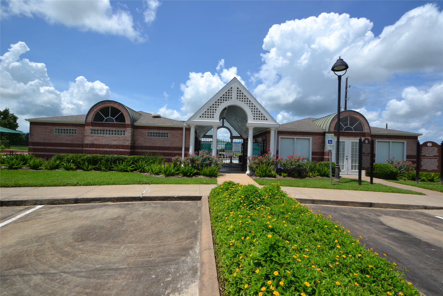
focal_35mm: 16
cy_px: 148
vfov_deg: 72.1
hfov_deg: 95.0
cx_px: 222
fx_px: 203
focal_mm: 11
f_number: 9
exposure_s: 1/320
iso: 100
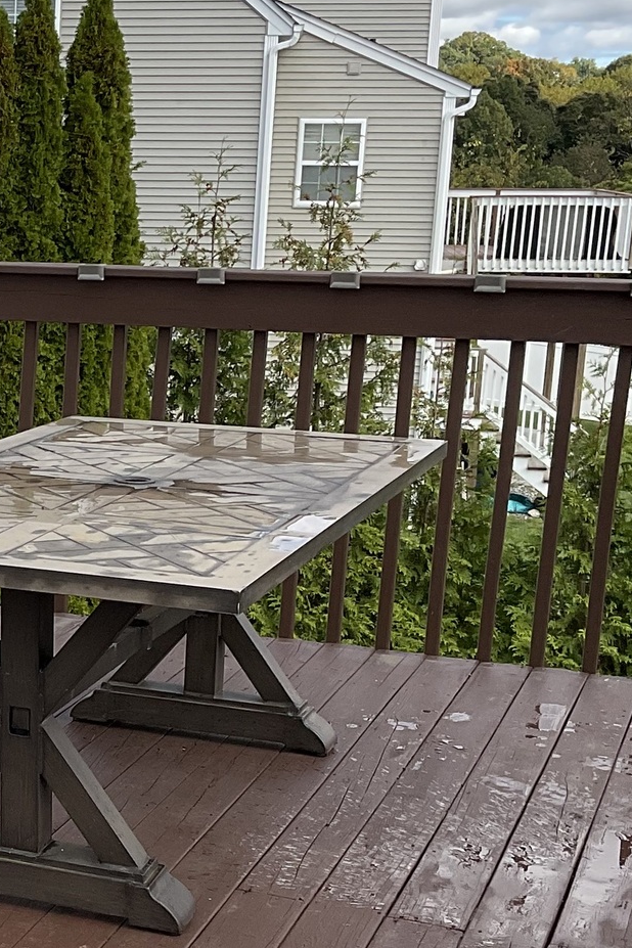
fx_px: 1975
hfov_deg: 17.3
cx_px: -129
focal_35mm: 75
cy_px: 623
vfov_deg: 26.9
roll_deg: -1.1
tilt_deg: -14.0
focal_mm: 3
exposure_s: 1/1534
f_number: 1.8
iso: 16
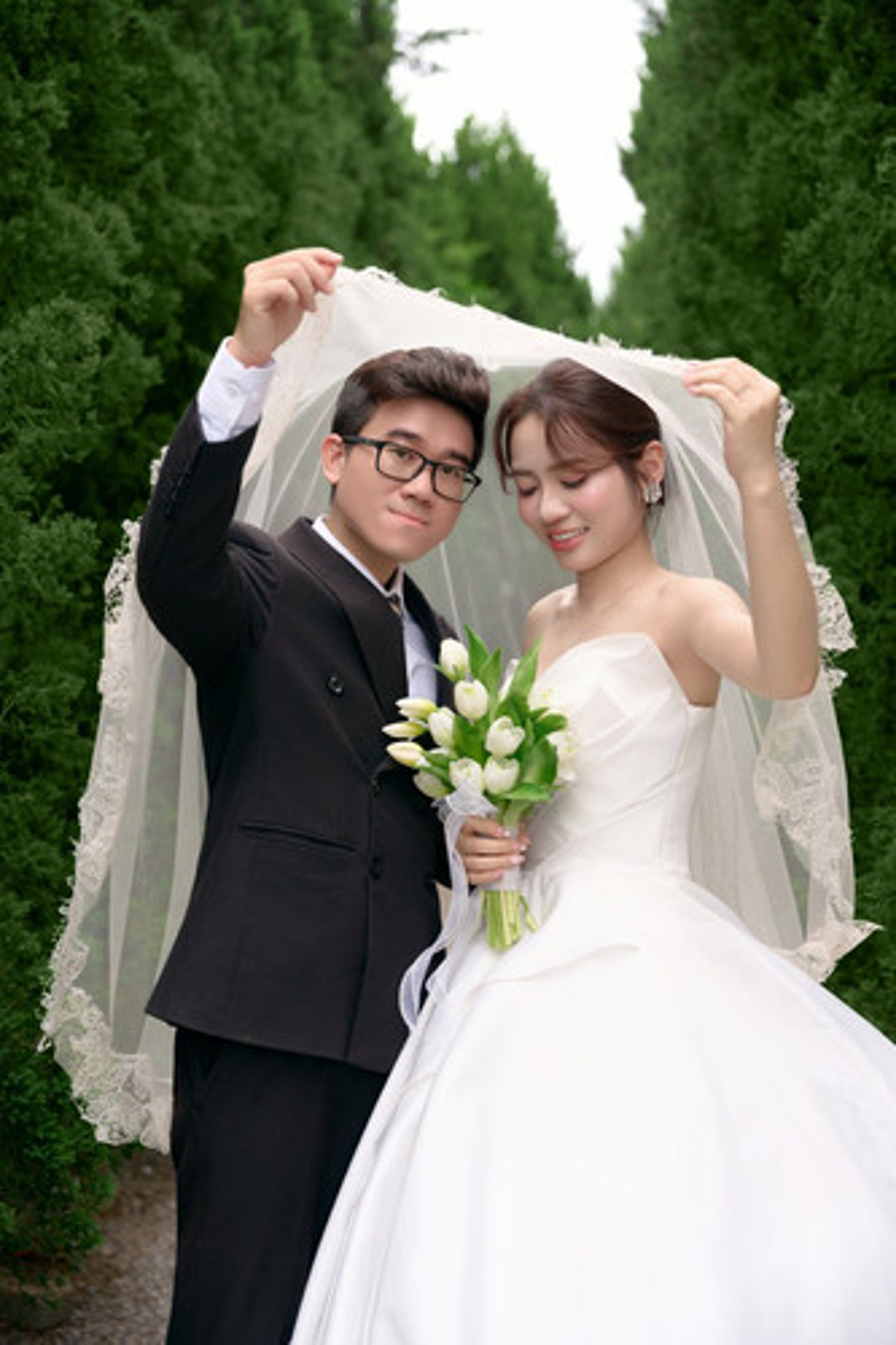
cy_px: 672
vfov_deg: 36.7
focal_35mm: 54
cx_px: 448
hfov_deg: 24.9
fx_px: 2028
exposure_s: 1/400
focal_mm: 54.3
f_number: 3.2
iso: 160
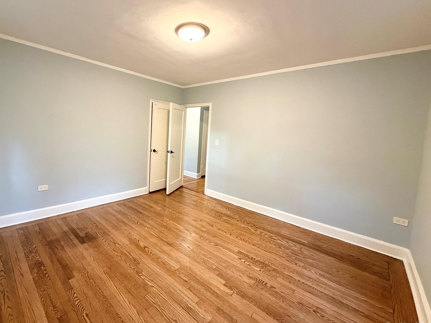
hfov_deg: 94.0
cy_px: 147
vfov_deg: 77.9
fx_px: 199
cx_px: 188
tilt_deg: -4.9
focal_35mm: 16
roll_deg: -2.3
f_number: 2.2
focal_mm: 2.22
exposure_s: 1/60
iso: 640
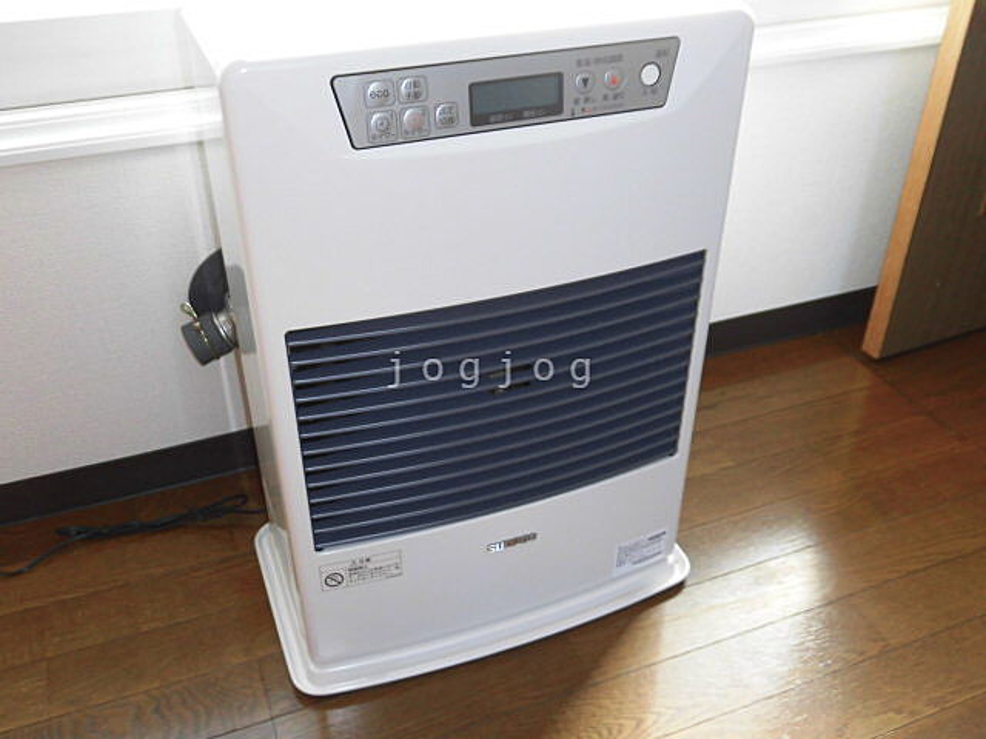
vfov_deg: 44.2
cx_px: 493
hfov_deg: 56.8
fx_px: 911
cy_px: 370
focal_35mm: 32
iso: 100
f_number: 3.5
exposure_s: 1/60
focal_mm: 5.81
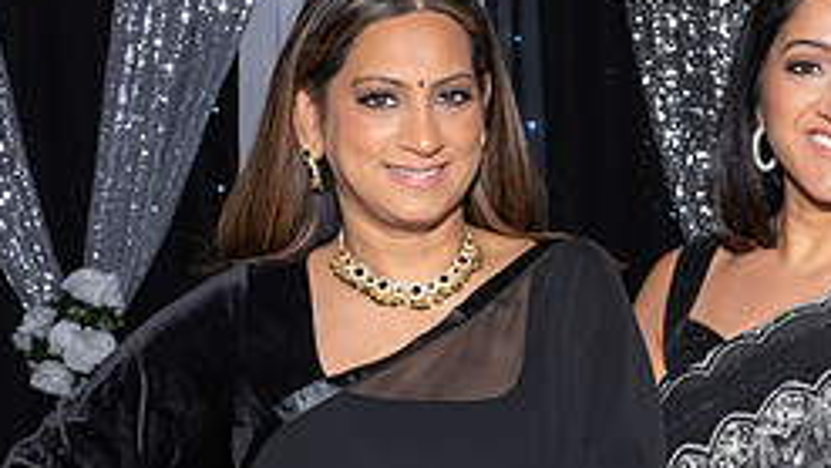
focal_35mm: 93
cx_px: 820
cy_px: 350
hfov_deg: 22.1
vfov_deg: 13.0
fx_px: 2049
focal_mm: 22
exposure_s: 1/250
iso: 800
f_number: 8
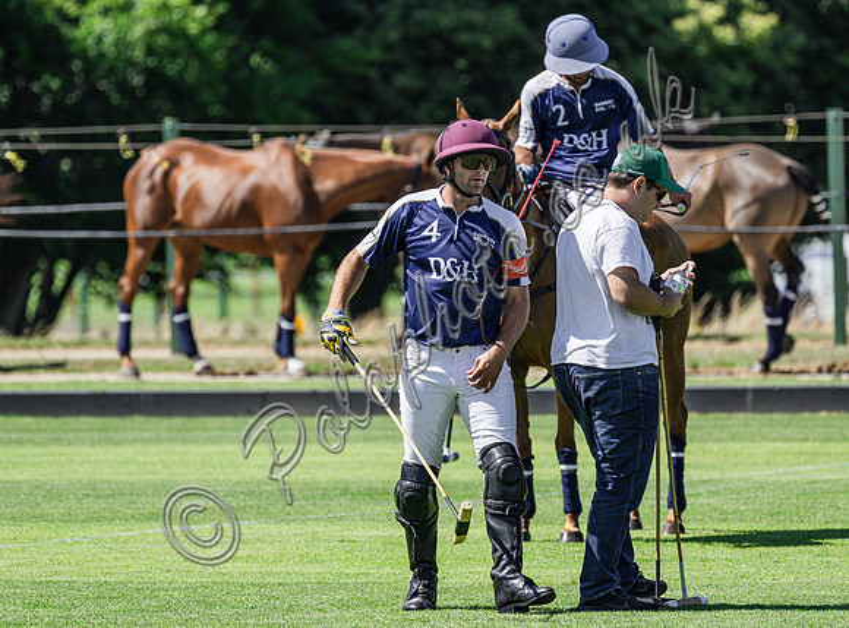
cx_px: 453
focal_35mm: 617
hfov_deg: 3.2
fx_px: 15047
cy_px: 337
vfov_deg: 2.4
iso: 320
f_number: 5.6
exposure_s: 1/1250
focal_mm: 400
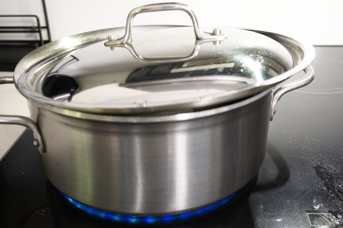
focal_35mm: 39
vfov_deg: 34.2
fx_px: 371
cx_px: 172
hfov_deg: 49.6
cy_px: 114
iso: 1000
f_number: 9
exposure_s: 1/15
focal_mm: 39
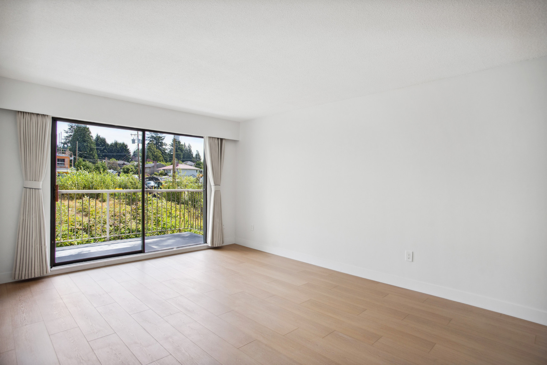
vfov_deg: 67.4
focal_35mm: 18
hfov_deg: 90.0
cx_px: 274
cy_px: 182
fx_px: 273
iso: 320
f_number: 7.1
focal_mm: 18
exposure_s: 1/125
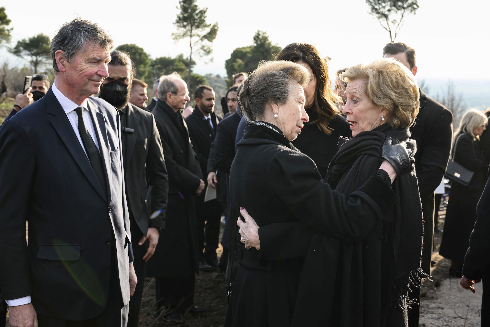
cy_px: 164
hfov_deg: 46.4
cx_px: 245
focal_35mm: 42
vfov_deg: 31.9
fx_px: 572
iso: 400
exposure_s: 1/320
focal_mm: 42
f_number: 6.3
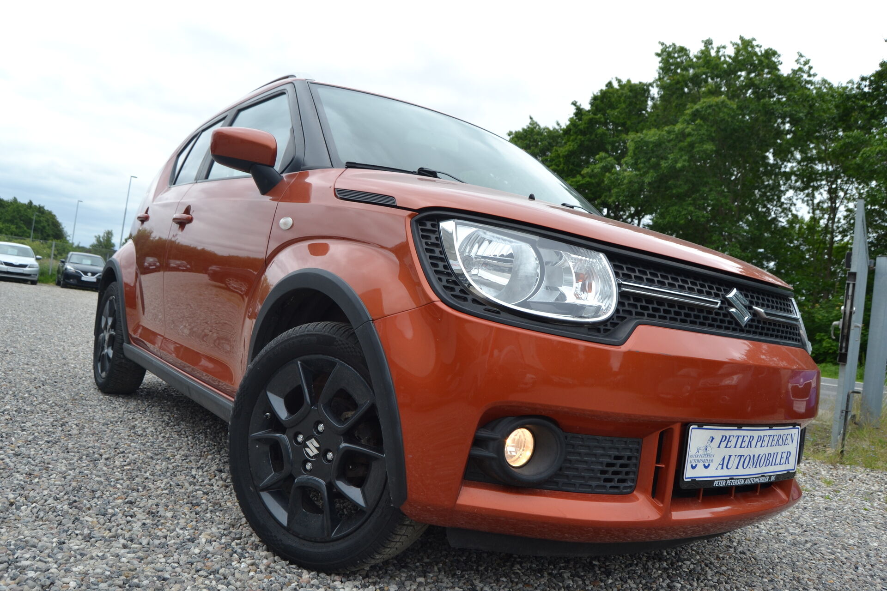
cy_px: 296
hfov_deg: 67.4
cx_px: 444
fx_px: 665
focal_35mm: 27
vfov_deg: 47.9
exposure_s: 1/200
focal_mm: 18
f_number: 7.1
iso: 100
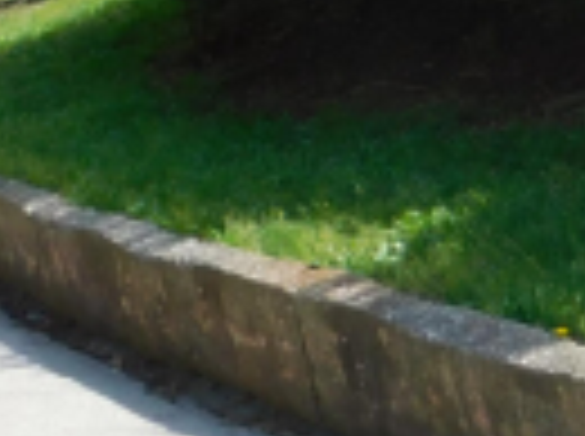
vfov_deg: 9.7
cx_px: 952
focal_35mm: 144
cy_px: -351
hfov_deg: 12.8
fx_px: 2429
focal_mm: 4.9
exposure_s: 1/640
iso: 125
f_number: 3.2
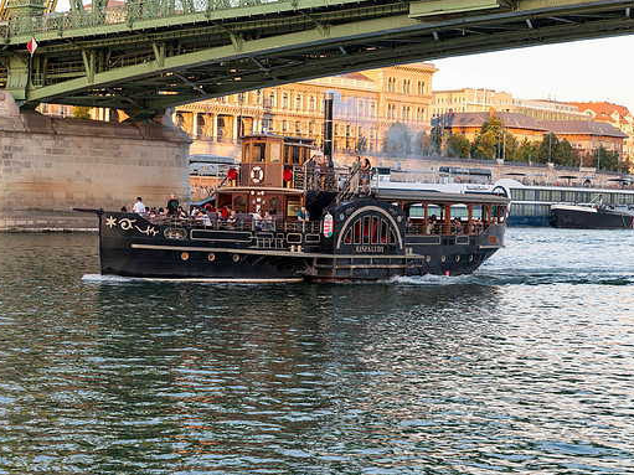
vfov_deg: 17.8
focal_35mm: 83
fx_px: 1520
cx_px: 267
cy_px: 236
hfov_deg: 23.5
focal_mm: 70
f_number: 5
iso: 450
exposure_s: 1/160
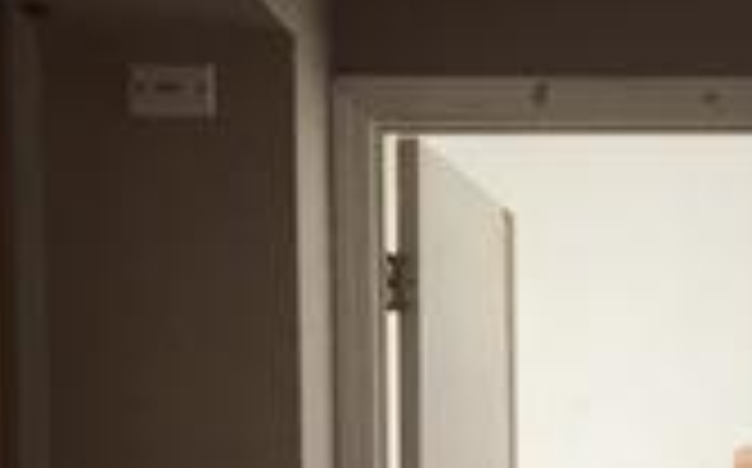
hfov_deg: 17.3
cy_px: 783
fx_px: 2416
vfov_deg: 10.5
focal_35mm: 118
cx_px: 734
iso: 40
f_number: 2.2
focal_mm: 4.15
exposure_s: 1/30
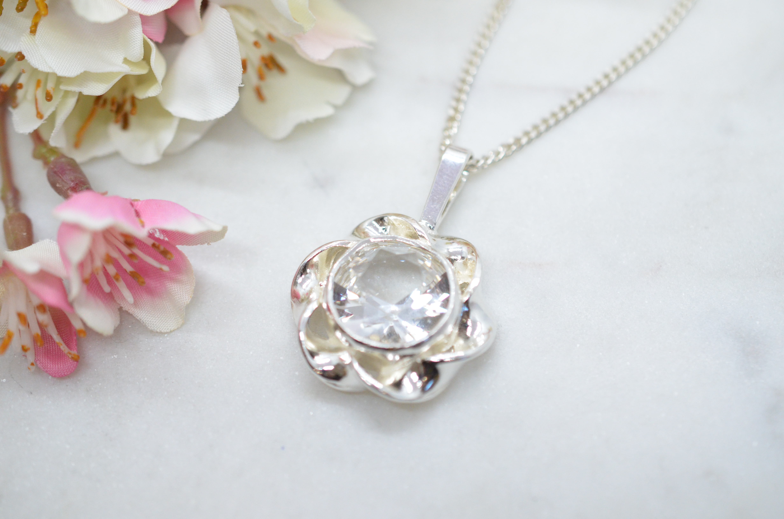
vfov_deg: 22.5
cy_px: 260
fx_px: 1304
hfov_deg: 33.5
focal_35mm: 60
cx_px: 392
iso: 2500
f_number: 4
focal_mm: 40
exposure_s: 1/1600
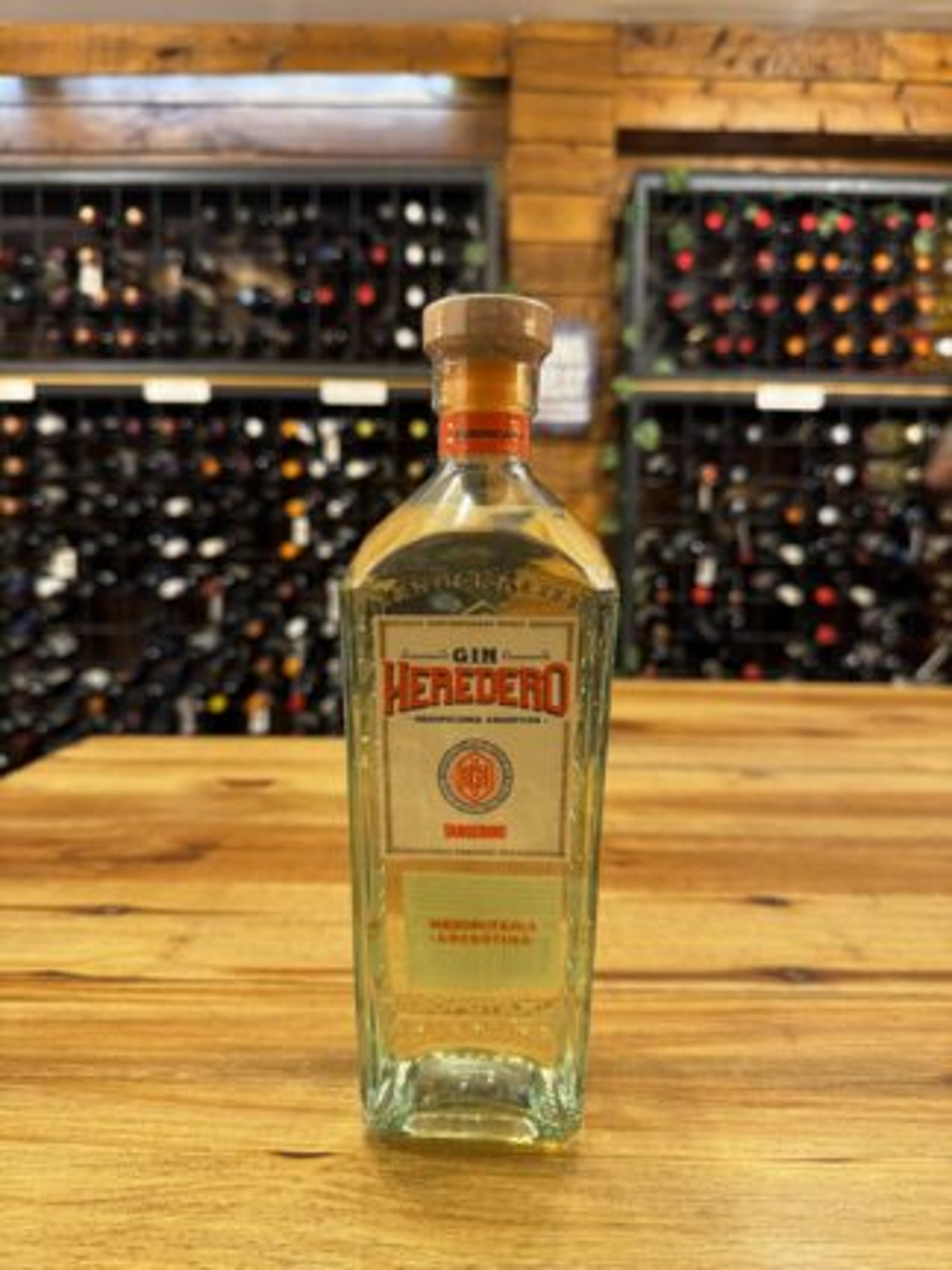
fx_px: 880
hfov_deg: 56.8
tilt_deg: -5.3
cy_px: 635
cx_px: 476
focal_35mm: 24
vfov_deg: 71.6
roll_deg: -0.7
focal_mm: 6.76
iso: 200
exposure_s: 1/50
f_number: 1.78
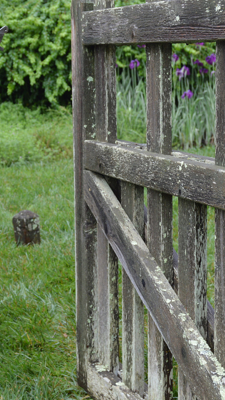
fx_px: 965
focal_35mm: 91
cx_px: 68
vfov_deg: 23.4
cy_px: 164
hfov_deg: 13.3
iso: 220
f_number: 5.6
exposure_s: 1/125
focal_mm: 32
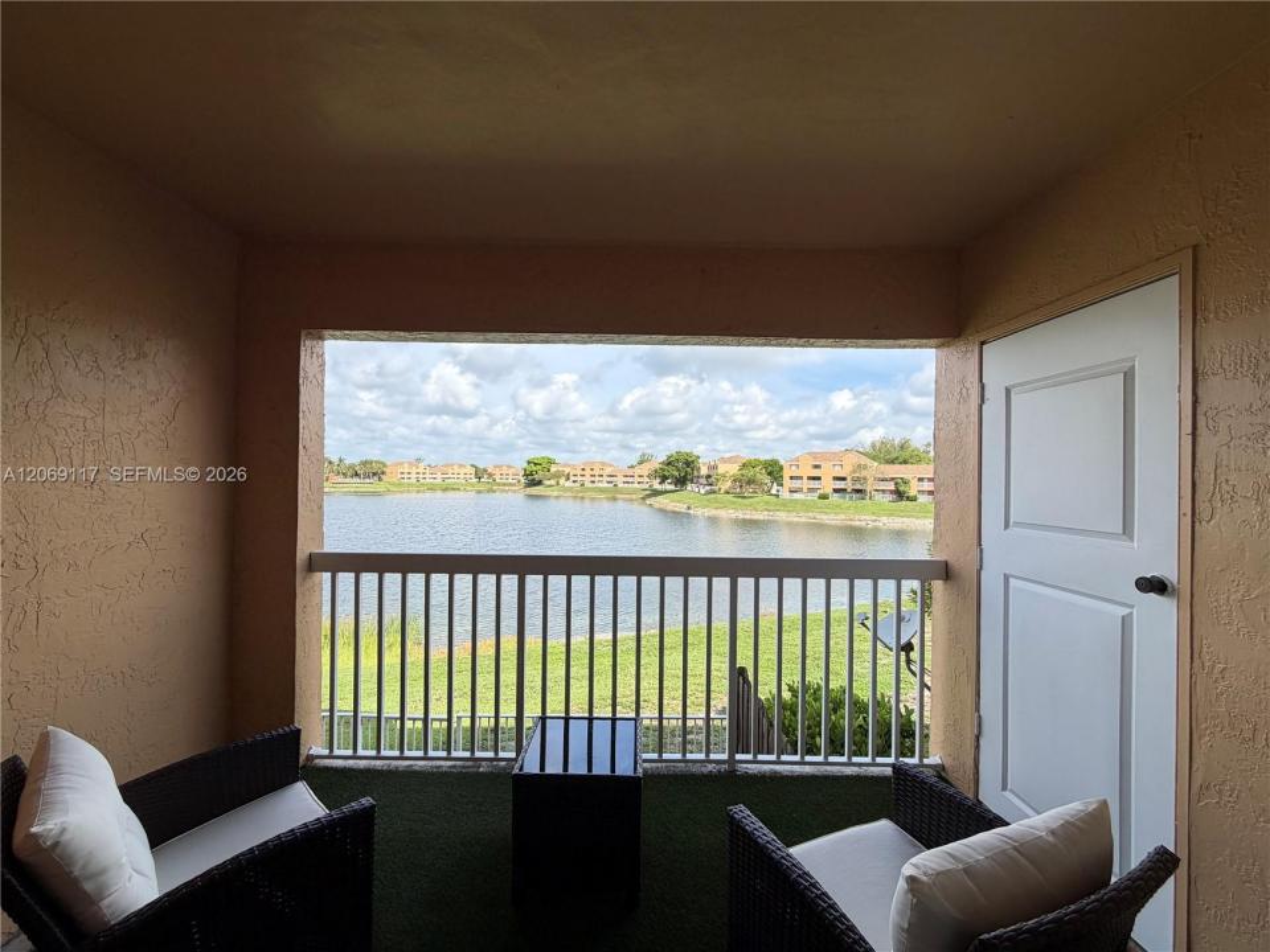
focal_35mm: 14
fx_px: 514
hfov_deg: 102.1
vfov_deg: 85.7
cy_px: 476
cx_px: 635
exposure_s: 1/770
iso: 40
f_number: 2.2
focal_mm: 2.22
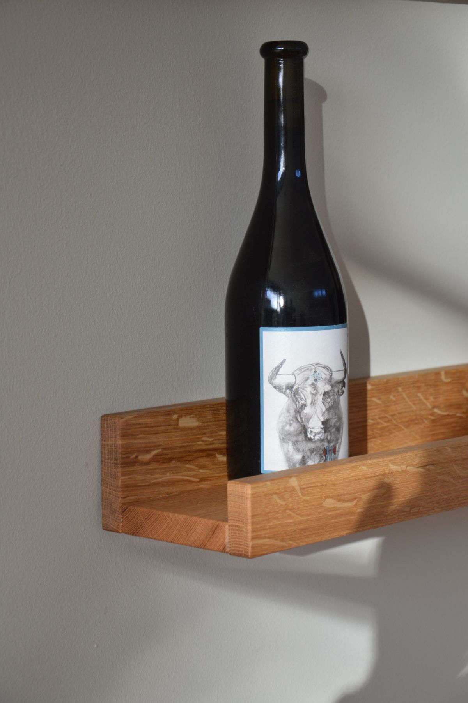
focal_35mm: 87
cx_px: 234
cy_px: 352
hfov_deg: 15.7
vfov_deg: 23.4
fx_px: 1700
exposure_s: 1/125
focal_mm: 58
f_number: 5.6
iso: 400
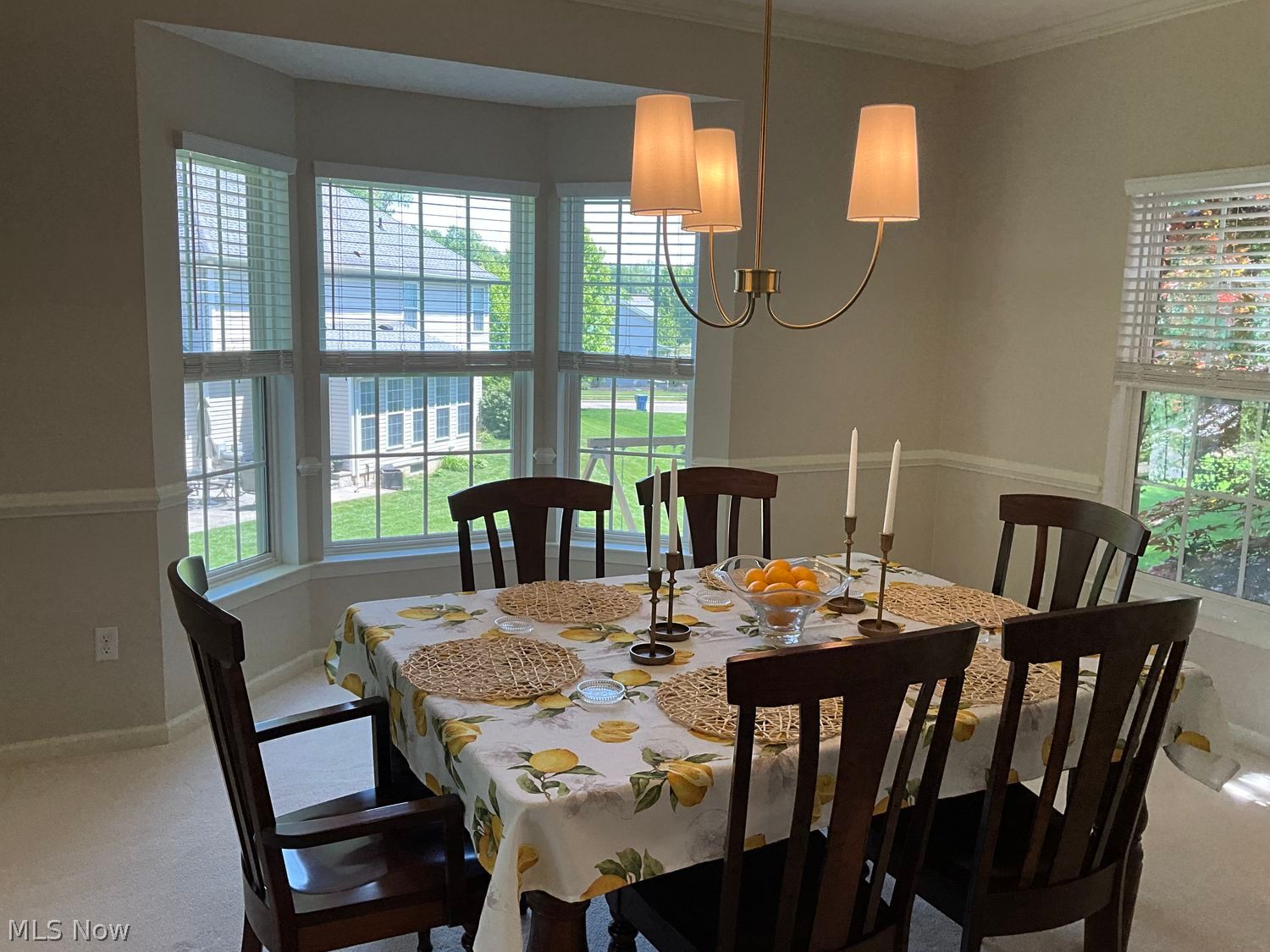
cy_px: 476
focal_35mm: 29
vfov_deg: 48.2
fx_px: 1064
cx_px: 635
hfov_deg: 61.7
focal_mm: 3
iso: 40
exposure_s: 1/120
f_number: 1.8
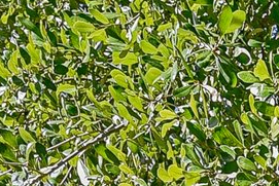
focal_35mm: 136
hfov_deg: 10.1
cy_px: 635
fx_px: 1055
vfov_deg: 8.0
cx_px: 885
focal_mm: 18
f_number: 8
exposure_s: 1/320
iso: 400
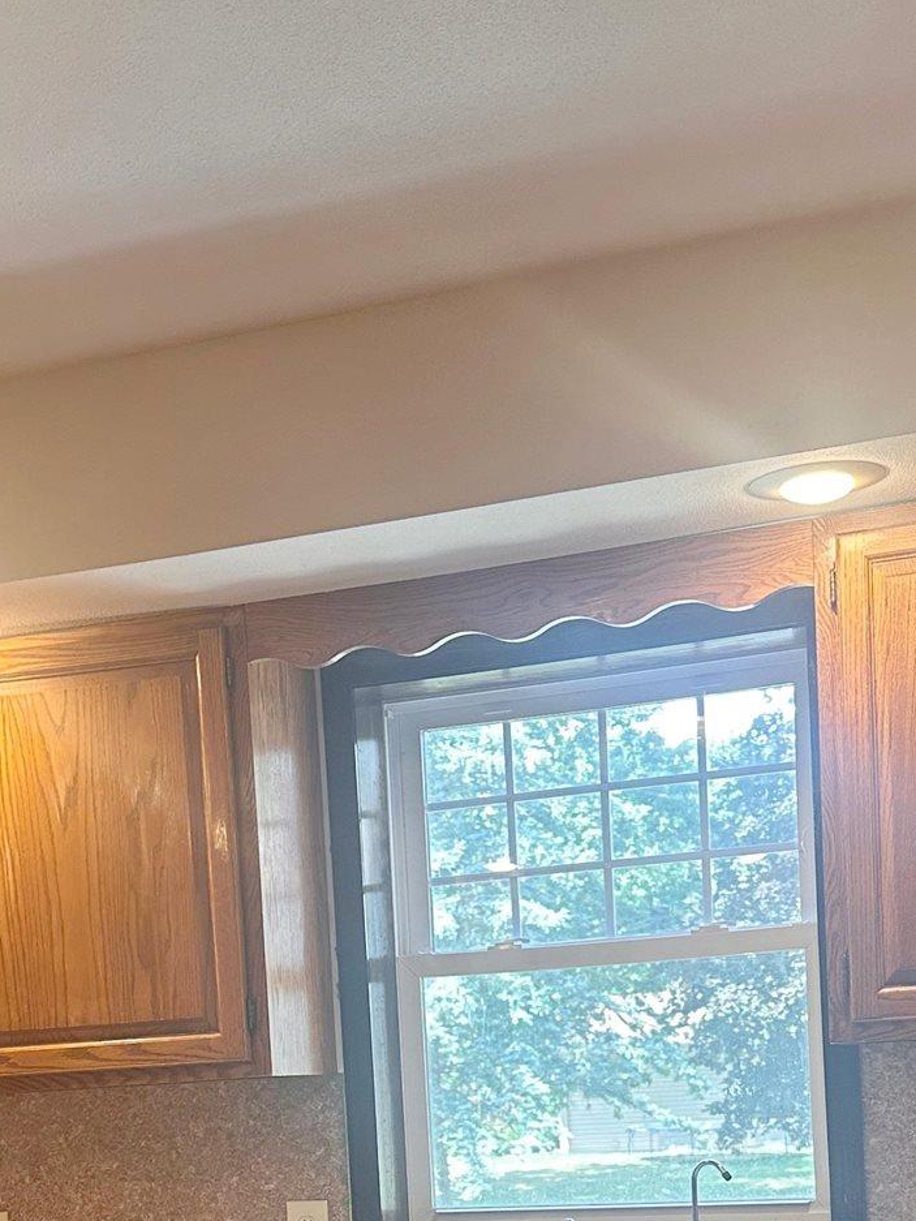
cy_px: 1191
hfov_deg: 24.8
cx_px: 384
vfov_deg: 30.6
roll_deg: +2.4
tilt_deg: -1.5
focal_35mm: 59
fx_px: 2081
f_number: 1.78
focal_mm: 6.86
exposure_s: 1/120
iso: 200
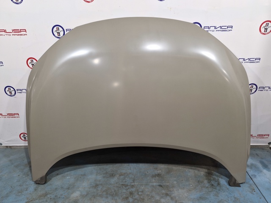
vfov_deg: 58.9
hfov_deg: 73.9
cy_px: 102
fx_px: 180
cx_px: 136
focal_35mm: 23
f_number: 1.8
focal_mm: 5.54
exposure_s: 1/100
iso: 320
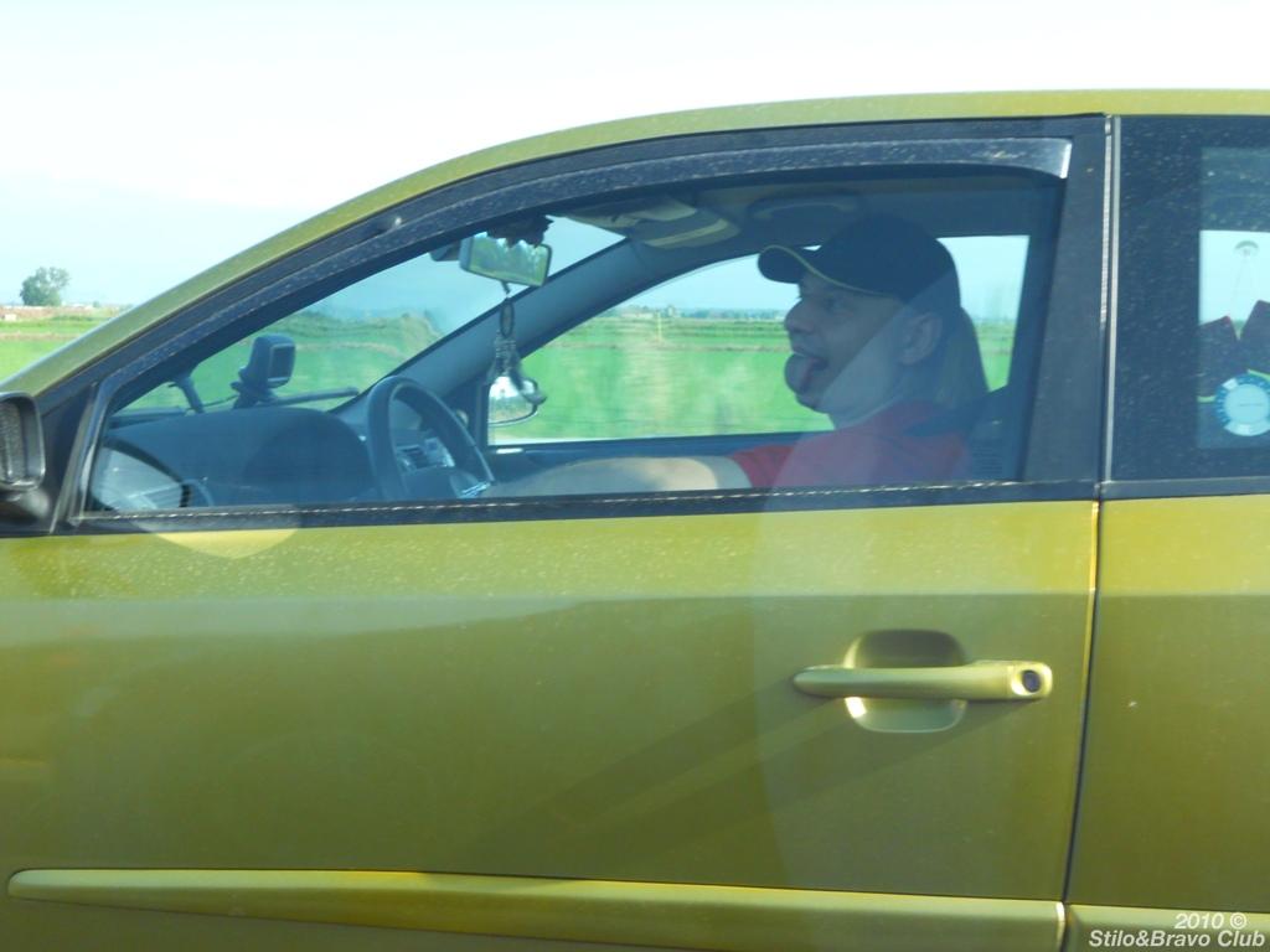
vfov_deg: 31.5
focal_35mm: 46
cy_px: 476
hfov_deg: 41.2
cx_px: 635
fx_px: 1688
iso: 250
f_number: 3.4
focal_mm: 8.3
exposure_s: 1/250
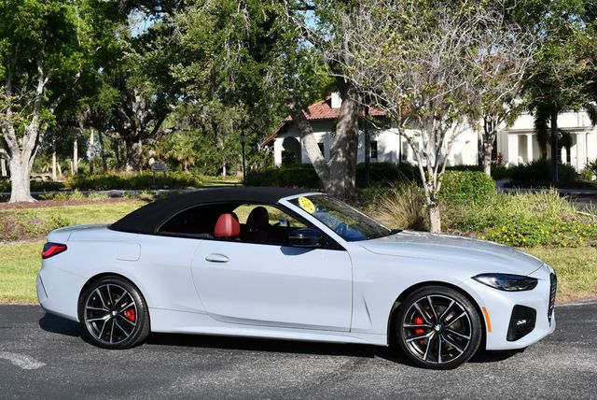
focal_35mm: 48
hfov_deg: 41.1
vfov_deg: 28.1
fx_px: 797
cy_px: 200
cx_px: 298
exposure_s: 1/250
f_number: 8
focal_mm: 24
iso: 110
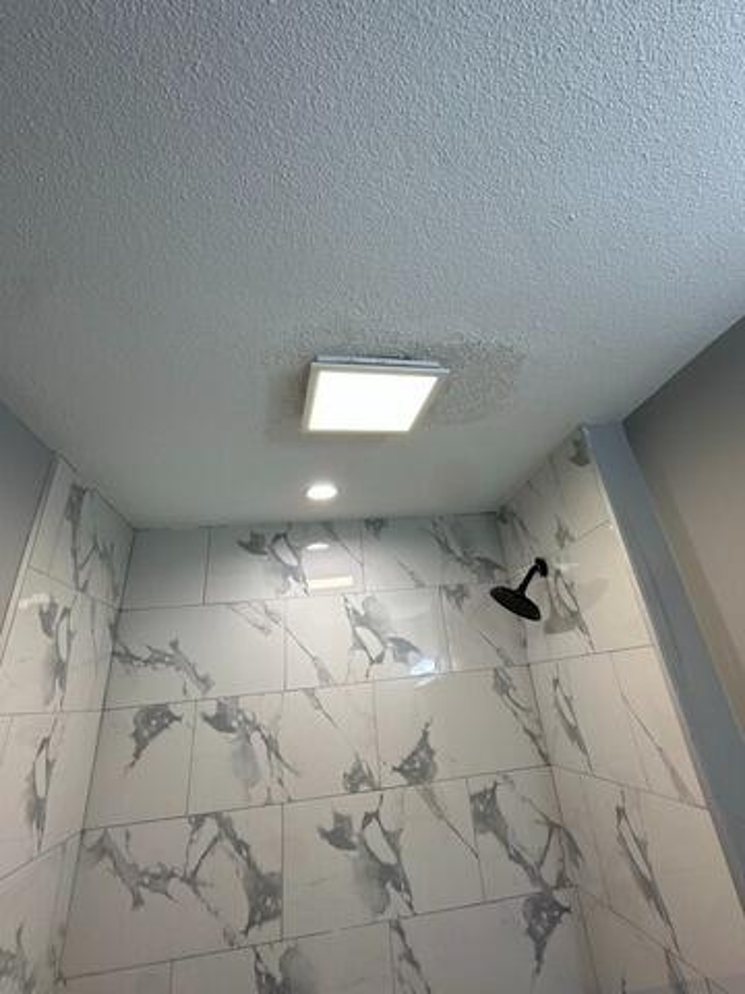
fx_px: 402
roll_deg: +5.4
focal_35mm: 14
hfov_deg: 85.7
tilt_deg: +32.6
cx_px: 372
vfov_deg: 102.1
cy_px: 497
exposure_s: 1/120
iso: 80
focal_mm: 2.22
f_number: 2.2
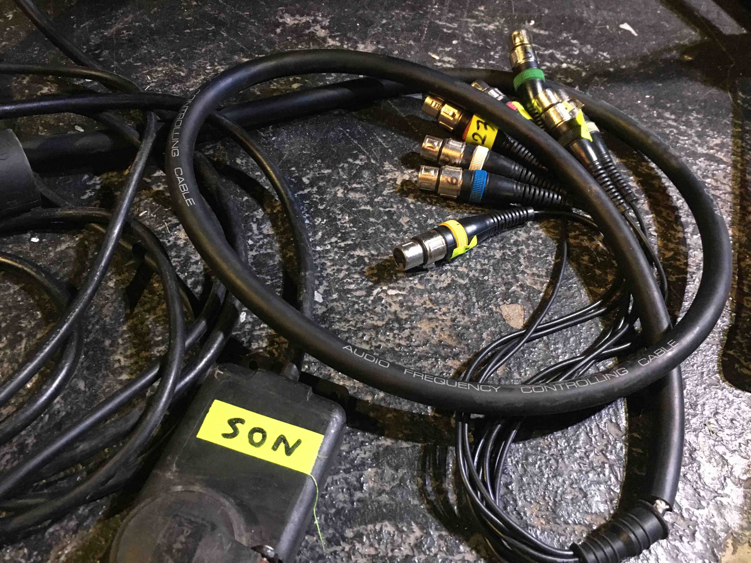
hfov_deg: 61.7
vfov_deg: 48.2
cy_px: 282
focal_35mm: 29
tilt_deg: -54.4
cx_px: 376
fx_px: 629
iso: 320
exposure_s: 1/17
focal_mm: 4.15
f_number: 2.2
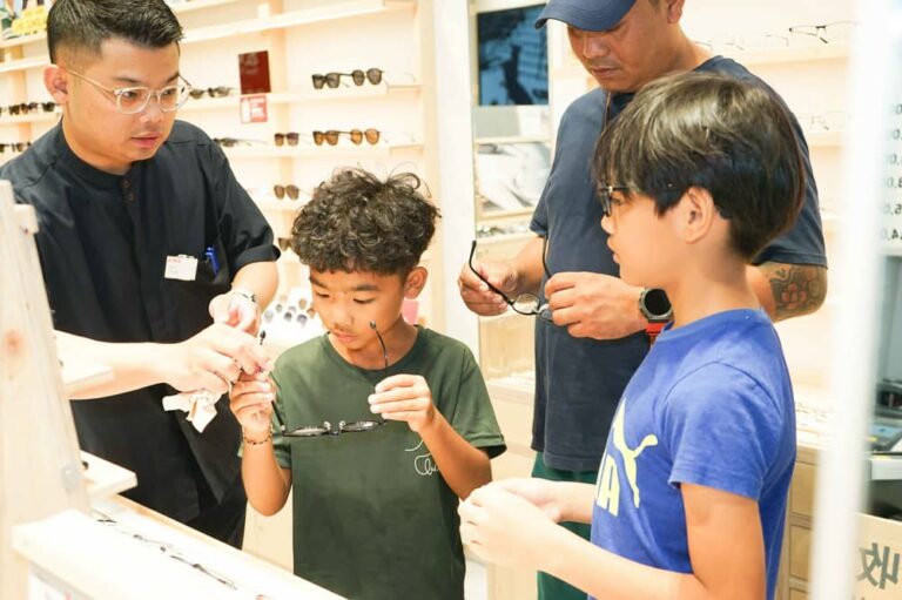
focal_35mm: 39
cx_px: 451
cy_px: 300
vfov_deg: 34.2
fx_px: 977
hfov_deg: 49.6
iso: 400
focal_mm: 39
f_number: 4
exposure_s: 1/160
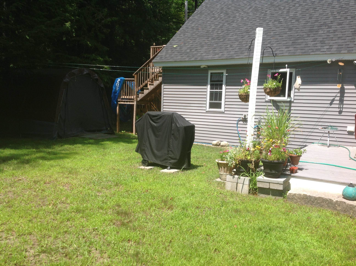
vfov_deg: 40.6
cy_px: 133
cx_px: 178
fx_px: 359
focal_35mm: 35
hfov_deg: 52.7
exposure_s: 1/1259
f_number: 2.4
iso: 50
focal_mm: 4.28
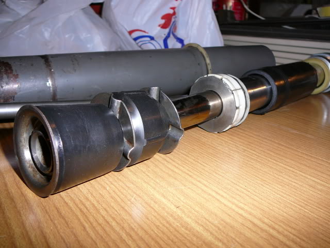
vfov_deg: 40.7
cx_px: 165
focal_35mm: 35
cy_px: 124
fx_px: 334
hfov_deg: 52.6
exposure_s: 1/30
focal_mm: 5.2
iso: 100
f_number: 2.8
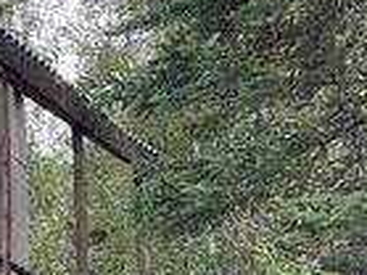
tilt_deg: +12.6
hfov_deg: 14.0
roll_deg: -0.1
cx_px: -140
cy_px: 299
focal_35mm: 134
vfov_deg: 10.9
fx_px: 1419
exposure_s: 1/138
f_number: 1.8
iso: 16
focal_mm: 3
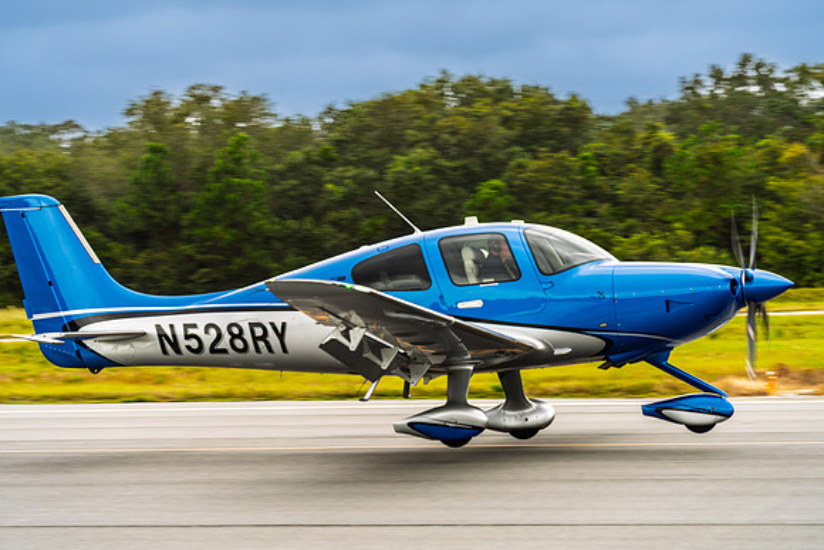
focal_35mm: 144
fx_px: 3297
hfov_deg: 14.2
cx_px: 412
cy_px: 275
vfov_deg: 9.5
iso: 160
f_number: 6.3
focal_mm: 144
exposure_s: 1/320
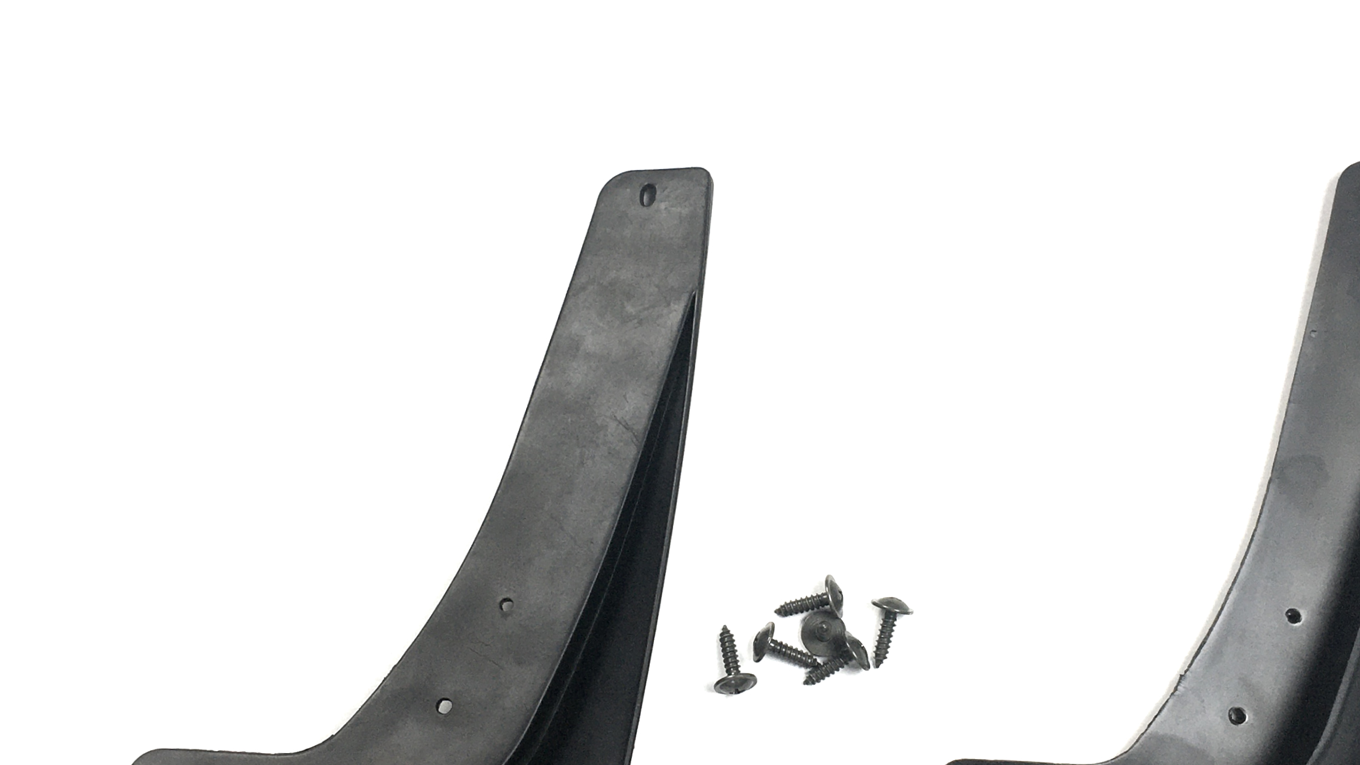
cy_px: 550
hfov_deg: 48.3
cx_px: 751
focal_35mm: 42
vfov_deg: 28.0
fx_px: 1515
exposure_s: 1/100
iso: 32
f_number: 2.2
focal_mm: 4.15
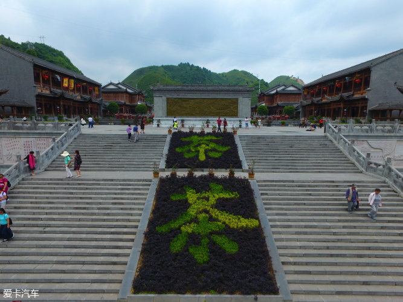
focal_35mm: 20
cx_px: 202
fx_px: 233
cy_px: 151
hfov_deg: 81.8
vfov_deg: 66.0
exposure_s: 1/924
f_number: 2.8
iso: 100
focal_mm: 3.61
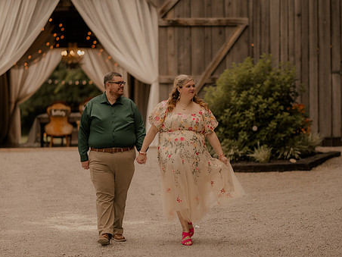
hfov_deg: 16.8
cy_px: 141
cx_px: 175
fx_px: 1156
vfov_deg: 12.7
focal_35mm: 117
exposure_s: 1/4000
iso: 250
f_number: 1.4
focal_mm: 85
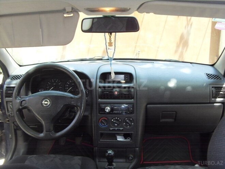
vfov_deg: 36.8
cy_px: 84
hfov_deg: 47.9
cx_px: 112
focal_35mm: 39
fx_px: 253
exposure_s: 1/45
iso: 100
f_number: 3.5
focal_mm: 6.6
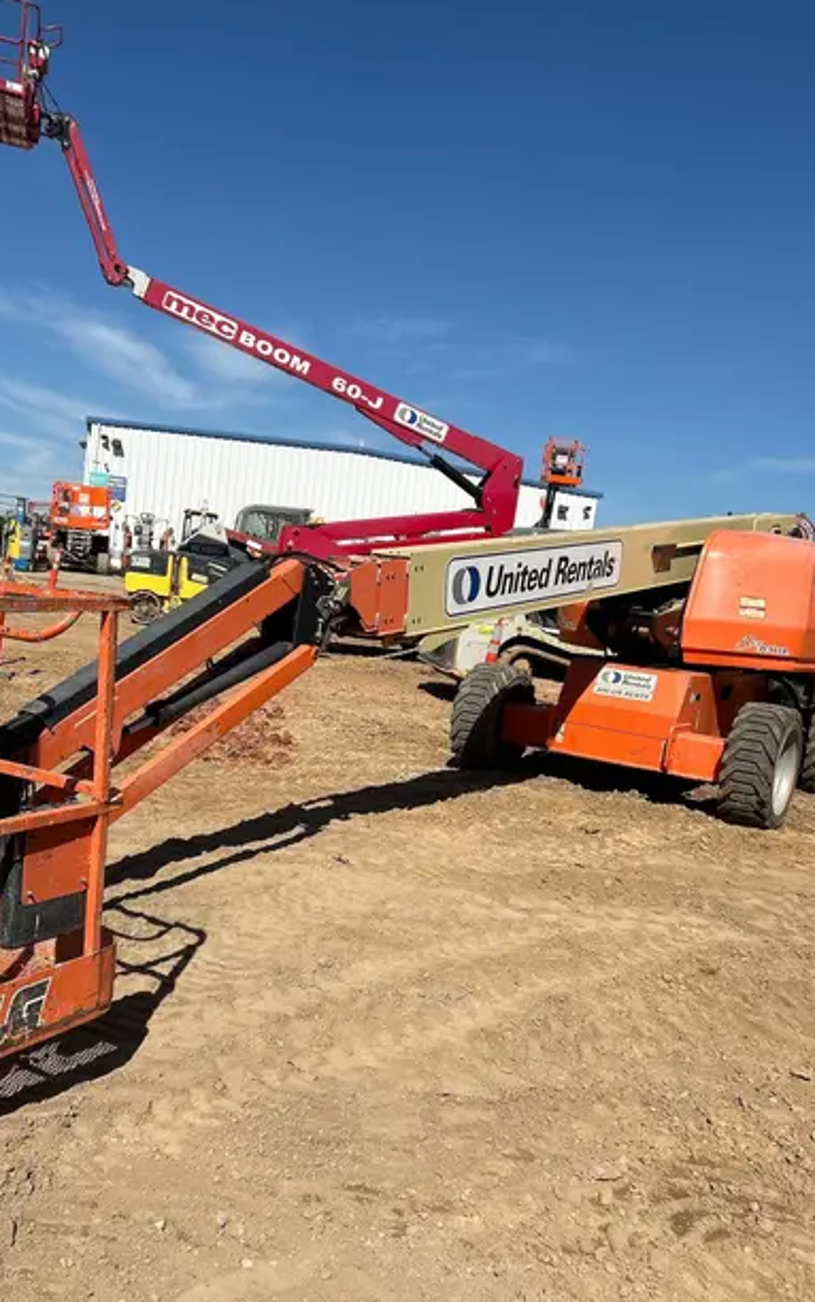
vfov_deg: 57.9
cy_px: 748
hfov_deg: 38.3
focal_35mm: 33
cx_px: 357
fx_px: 1172
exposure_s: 1/6579
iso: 50
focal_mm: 5.7
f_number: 1.5
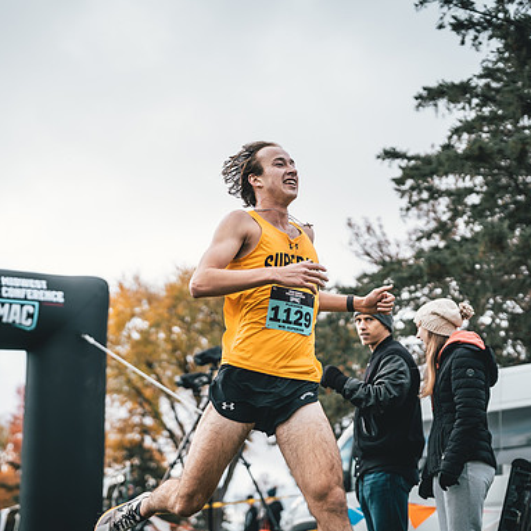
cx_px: 211
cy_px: 266
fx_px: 1163
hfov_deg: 25.7
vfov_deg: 25.7
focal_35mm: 67
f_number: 2
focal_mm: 52
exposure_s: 1/3200
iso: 200
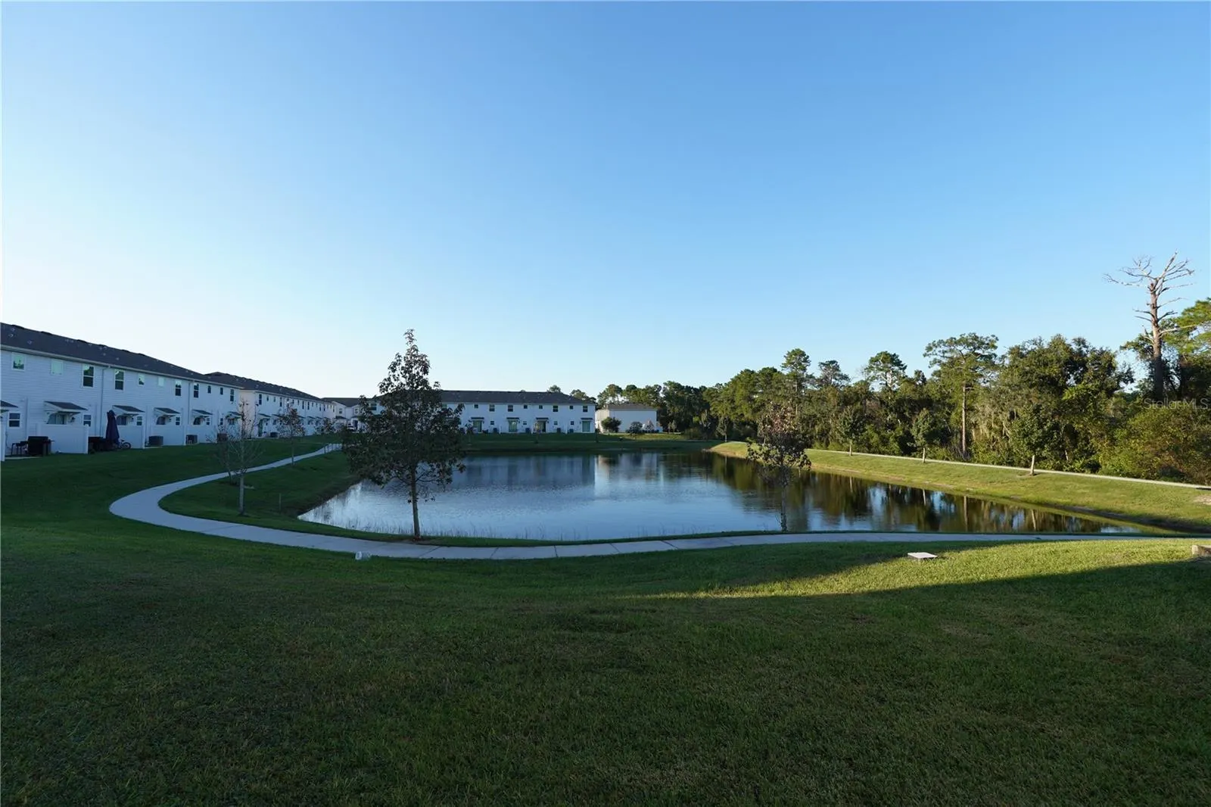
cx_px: 606
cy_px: 404
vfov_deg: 72.0
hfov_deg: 95.0
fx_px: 555
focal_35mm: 16
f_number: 4.5
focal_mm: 11
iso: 100
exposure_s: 1/320
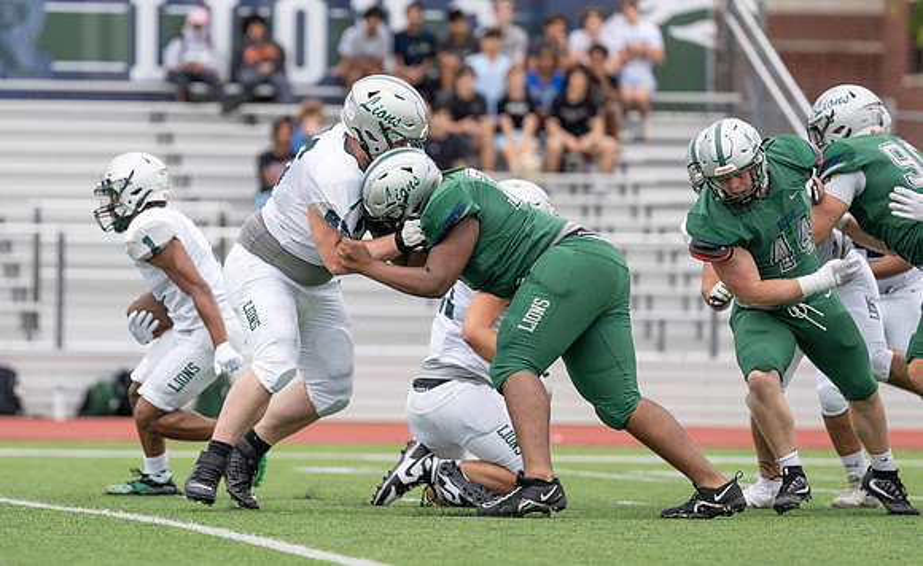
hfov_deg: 6.6
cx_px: 357
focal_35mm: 318
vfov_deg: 4.1
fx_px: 7963
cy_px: 222
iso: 250
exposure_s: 1/1250
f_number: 2.8
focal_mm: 200
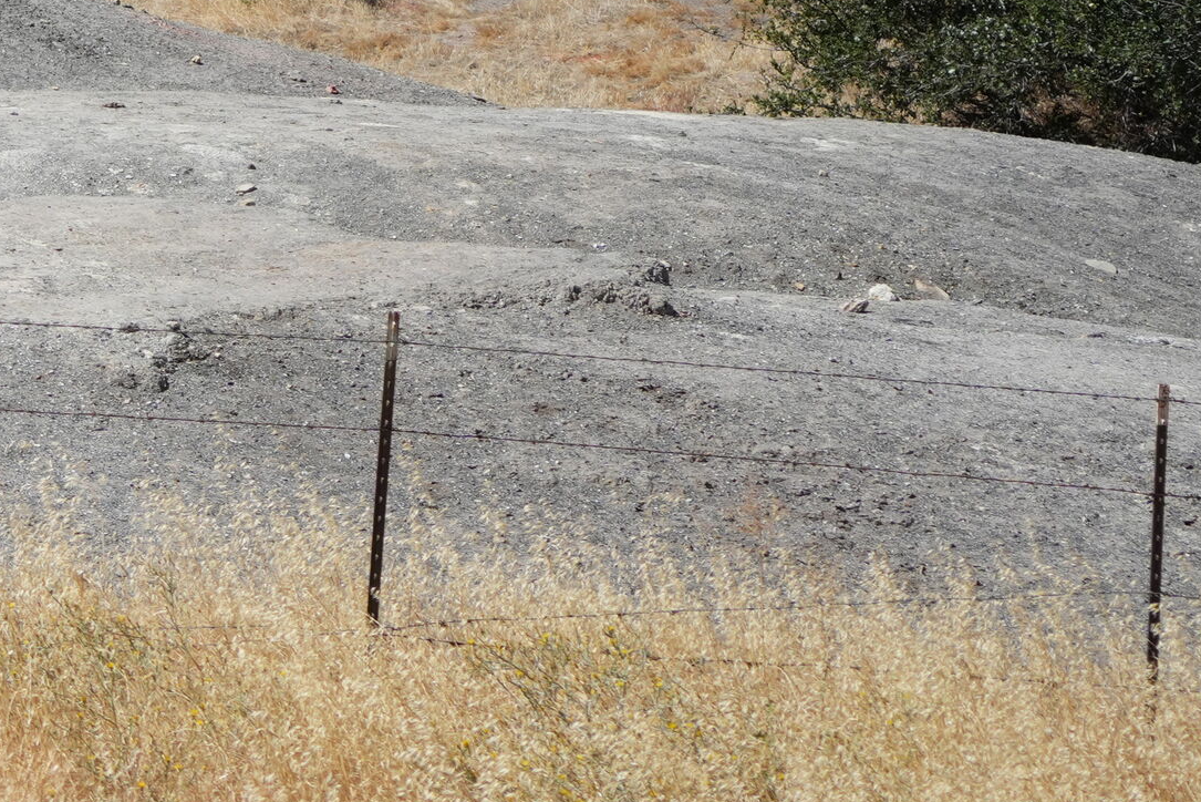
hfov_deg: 9.9
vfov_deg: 6.7
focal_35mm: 199
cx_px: -843
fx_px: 6640
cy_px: -770
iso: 320
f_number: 4.5
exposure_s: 1/2500
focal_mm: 50
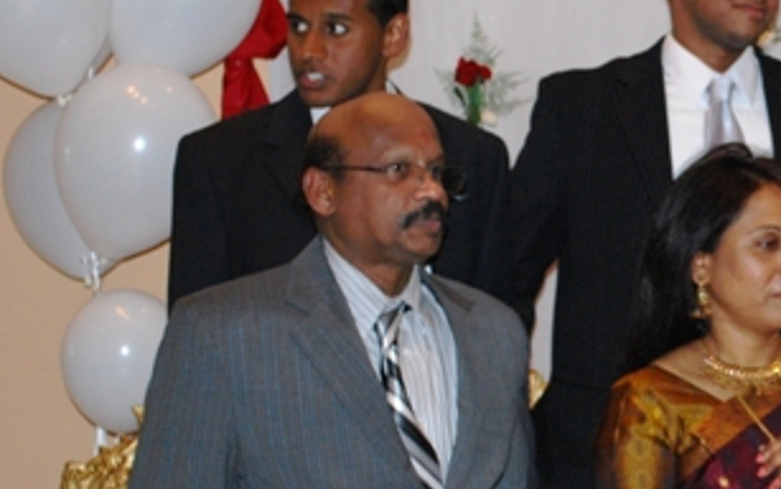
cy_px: 298
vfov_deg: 10.1
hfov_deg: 15.5
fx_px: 2773
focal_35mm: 130
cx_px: 899
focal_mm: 35
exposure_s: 1/60
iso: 800
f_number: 5.3
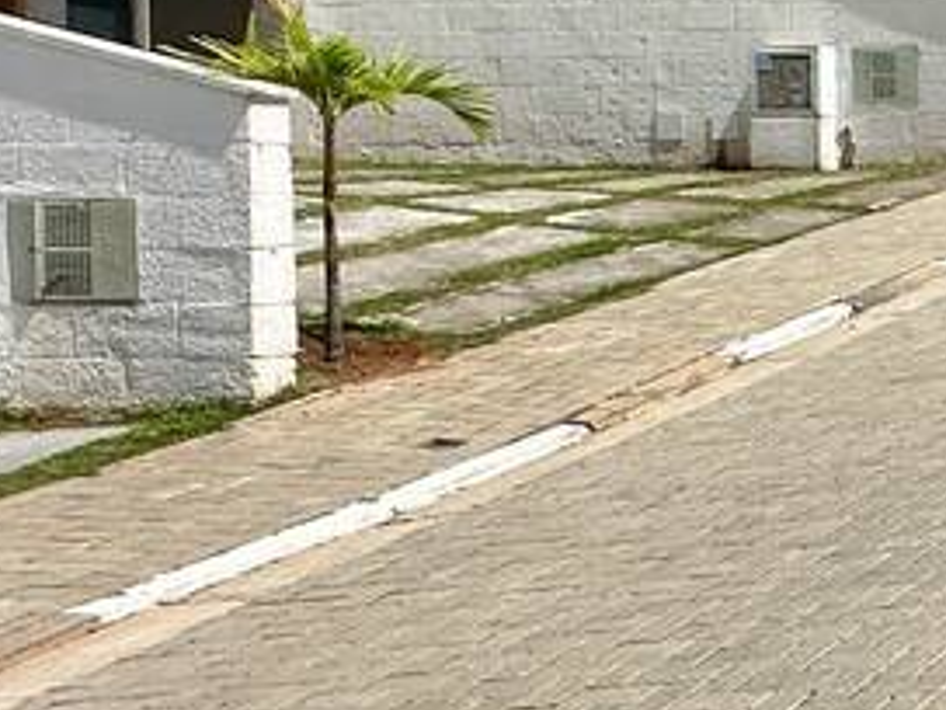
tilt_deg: -1.6
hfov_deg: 19.2
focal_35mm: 74
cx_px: 1753
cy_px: 296
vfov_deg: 19.9
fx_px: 2022
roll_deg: -0.3
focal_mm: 2.22
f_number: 2.2
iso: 50
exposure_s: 1/2747
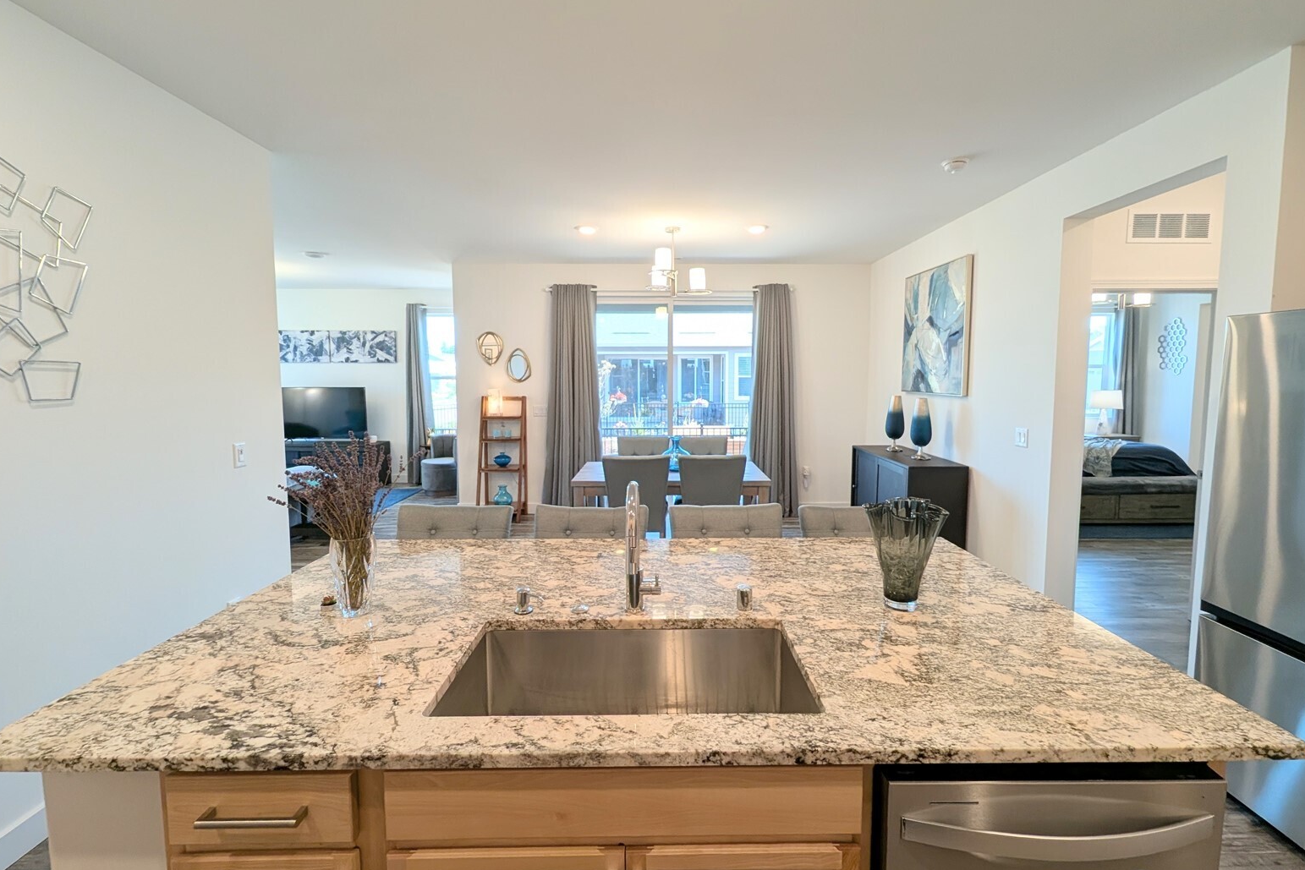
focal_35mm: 14
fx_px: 508
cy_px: 420
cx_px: 663
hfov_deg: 104.2
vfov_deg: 81.2
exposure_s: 1/120
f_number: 2.2
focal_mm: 1.95
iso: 87
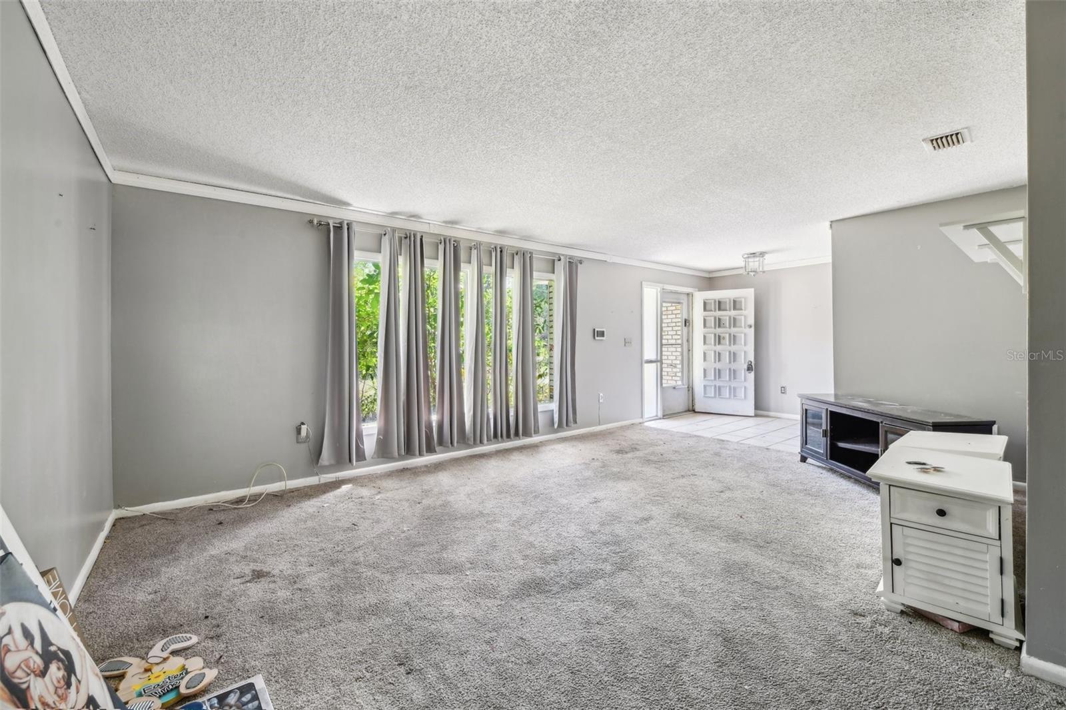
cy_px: 355
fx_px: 414
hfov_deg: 104.3
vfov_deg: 81.2
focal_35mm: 14
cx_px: 533
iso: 400
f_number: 8
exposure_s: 1/8
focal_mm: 14
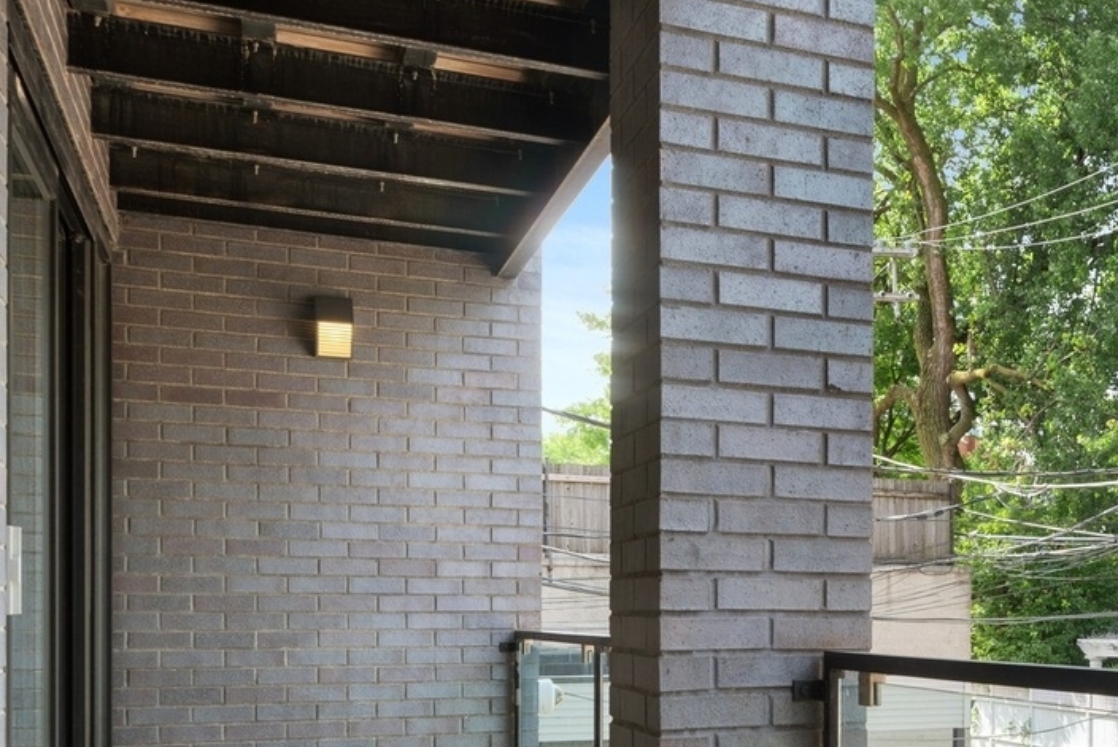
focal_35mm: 46
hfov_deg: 39.3
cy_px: 623
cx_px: 1033
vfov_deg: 28.5
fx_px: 1429
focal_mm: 20
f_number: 8
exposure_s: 1/40
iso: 100
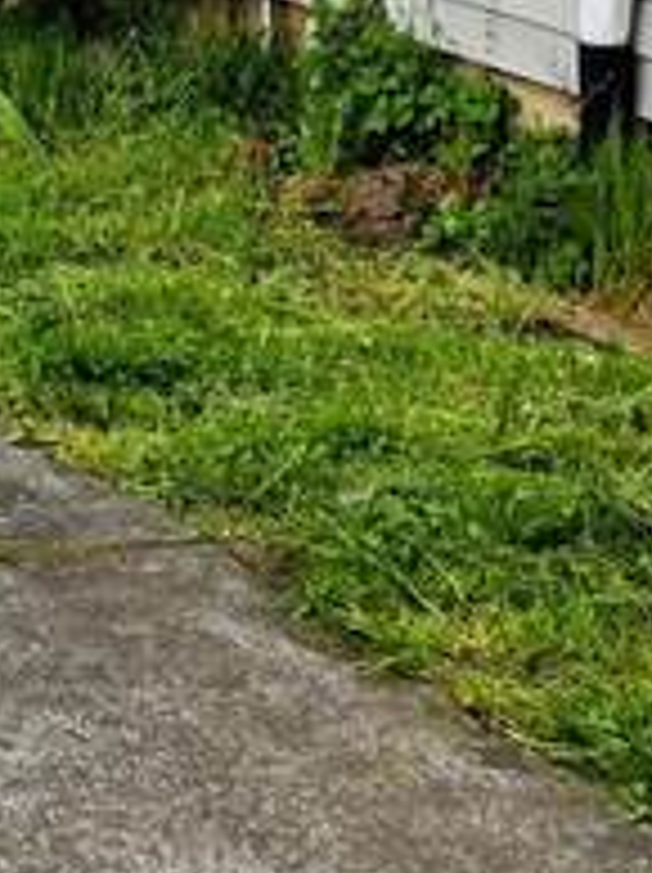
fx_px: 2869
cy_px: -436
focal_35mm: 114
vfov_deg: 15.9
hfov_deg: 11.1
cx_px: -845
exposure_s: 1/359
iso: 32
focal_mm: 6.25
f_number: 1.7
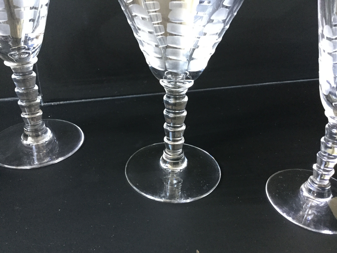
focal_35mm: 31
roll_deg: -1.9
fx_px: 302
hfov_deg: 58.4
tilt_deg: -32.2
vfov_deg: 45.4
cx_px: 168
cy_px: 126
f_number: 2.4
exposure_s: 1/20
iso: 200
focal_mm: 3.3
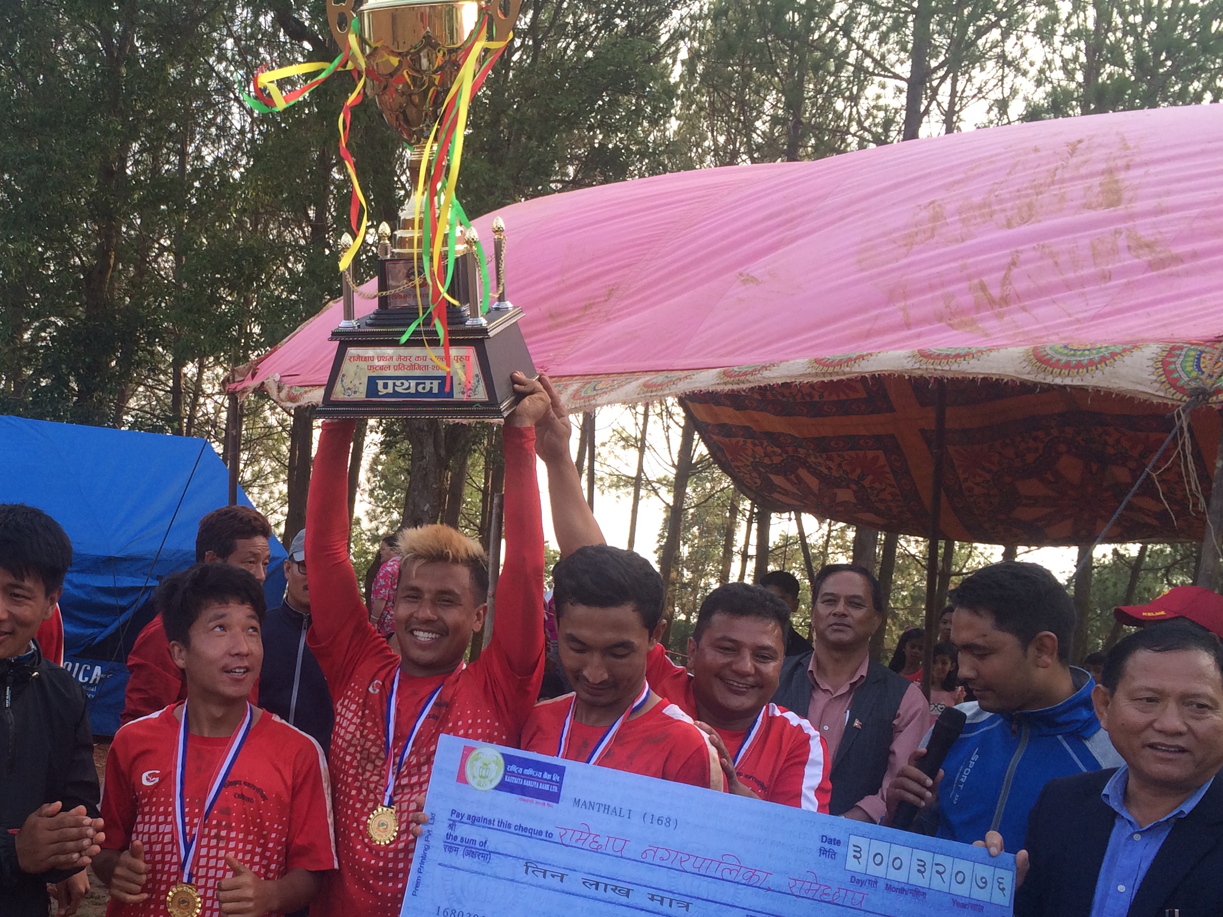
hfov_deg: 41.6
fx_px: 1554
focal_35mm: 44
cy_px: 507
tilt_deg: -4.7
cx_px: 299
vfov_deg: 32.8
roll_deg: -5.0
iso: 32
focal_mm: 4.15
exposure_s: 1/190
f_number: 2.2
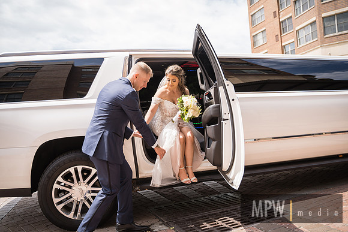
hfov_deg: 65.5
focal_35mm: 28
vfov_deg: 46.4
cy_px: 116
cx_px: 174
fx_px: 271
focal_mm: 28
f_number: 2.8
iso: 100
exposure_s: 1/640
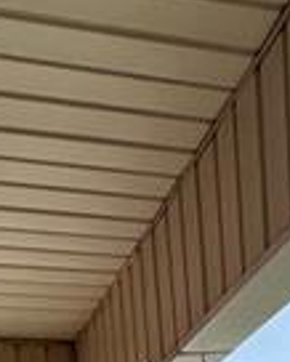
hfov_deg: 19.9
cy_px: 884
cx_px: 90
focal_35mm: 77
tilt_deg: -17.2
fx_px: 825
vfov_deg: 14.7
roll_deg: +0.8
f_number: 2.2
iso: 50
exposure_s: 1/170
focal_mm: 2.22
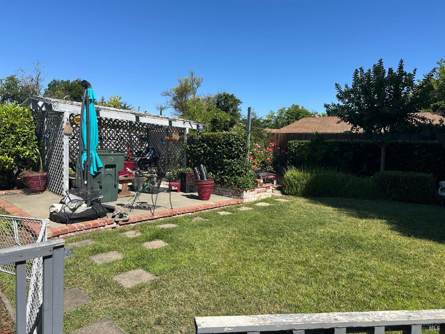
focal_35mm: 24
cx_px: 222
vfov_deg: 56.8
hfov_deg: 71.6
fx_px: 309
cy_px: 167
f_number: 1.78
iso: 80
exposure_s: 1/4184
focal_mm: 6.86
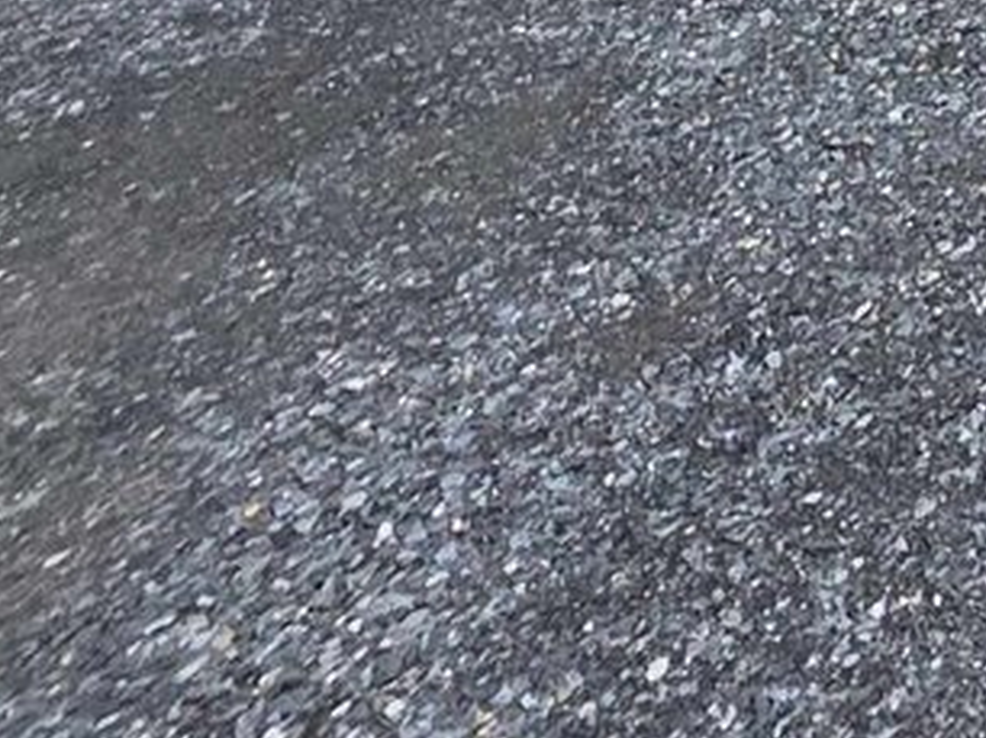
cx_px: 2130
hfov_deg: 17.2
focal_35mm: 68
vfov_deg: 13.7
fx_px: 1935
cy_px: -1138
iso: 40
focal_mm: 2.2
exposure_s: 1/2586
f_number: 1.9
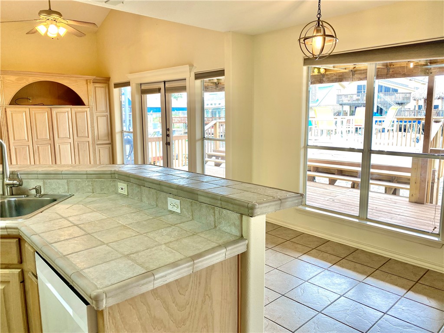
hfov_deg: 67.3
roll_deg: +0.6
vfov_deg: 53.1
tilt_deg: -8.4
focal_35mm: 26
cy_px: 166
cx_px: 222
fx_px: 333
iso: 40
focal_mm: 4.25
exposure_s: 1/120
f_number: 1.8
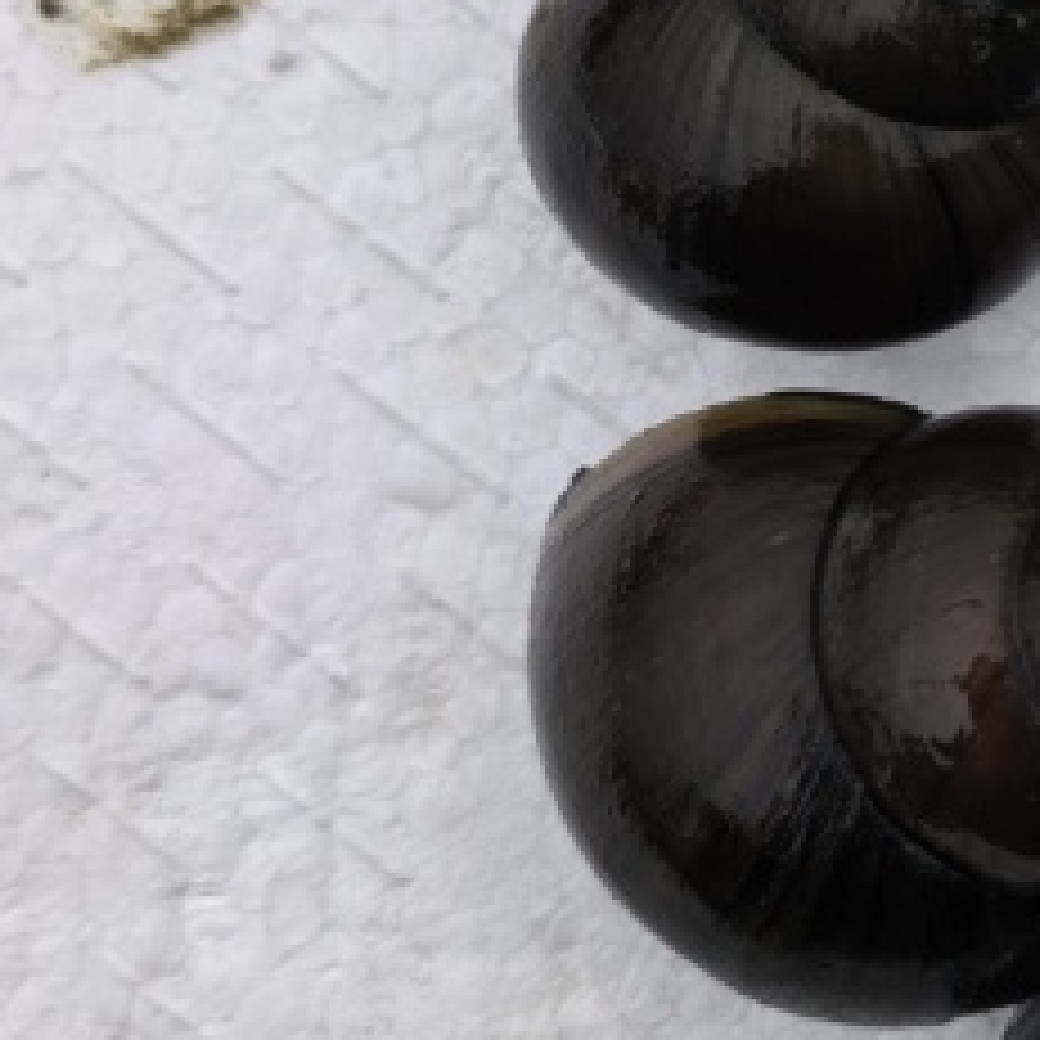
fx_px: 3331
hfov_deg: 16.5
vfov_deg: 17.5
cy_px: 106
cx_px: 1459
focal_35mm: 98
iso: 50
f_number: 2
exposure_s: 1/1101
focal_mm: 6.98
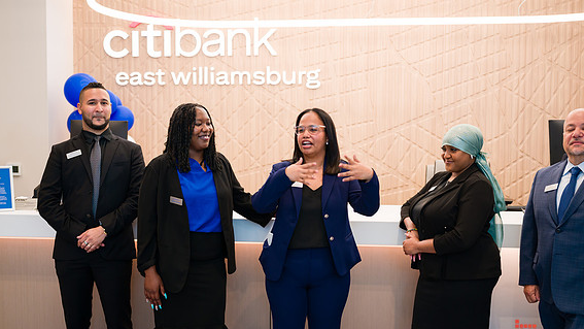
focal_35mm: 43
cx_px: 289
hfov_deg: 47.4
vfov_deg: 27.7
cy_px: 174
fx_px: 666
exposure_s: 1/200
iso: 500
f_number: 3.2
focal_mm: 40
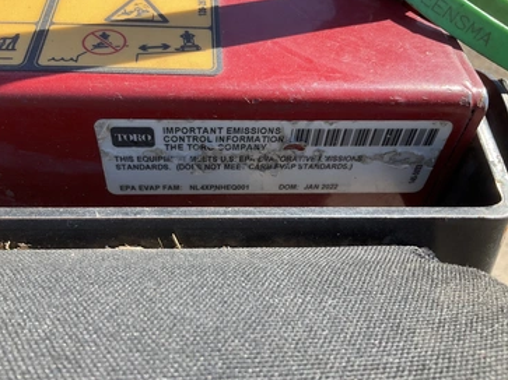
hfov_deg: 56.8
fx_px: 469
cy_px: 183
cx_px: 239
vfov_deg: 44.1
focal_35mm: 32
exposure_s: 1/593
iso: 25
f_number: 1.8
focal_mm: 3
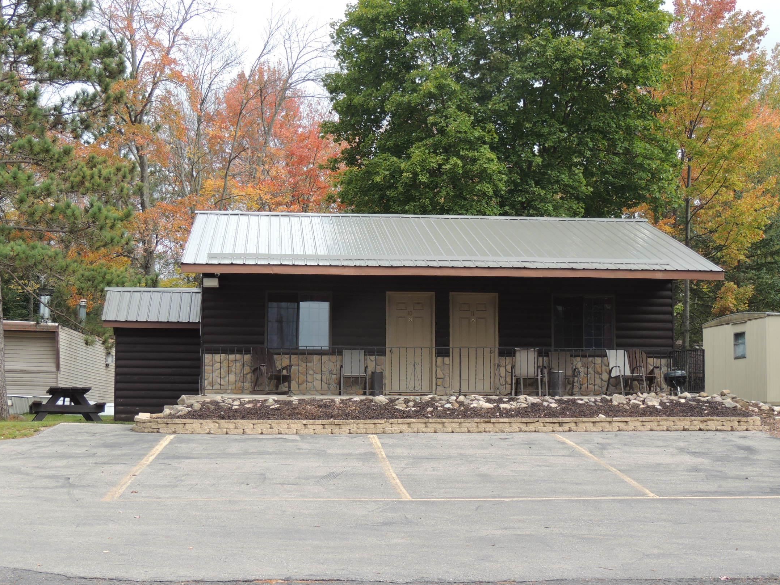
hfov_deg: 33.2
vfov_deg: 25.2
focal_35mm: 58
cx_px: 402
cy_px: 306
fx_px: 1307
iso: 100
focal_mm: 9.8
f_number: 3.7
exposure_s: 1/320
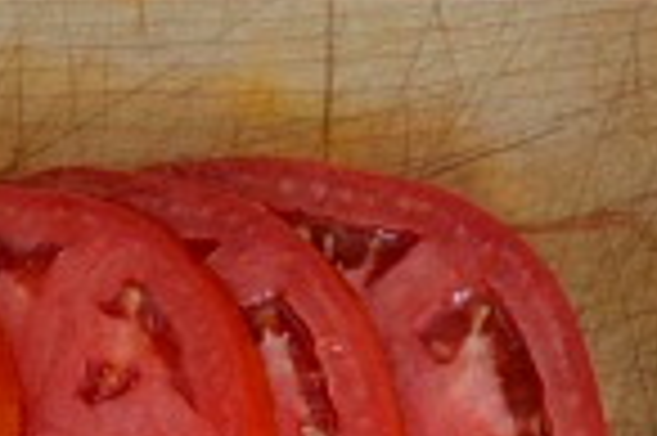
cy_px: 488
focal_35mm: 154
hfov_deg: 13.3
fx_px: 2807
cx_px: 284
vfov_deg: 8.8
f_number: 4.5
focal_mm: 30
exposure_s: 1/15
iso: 800
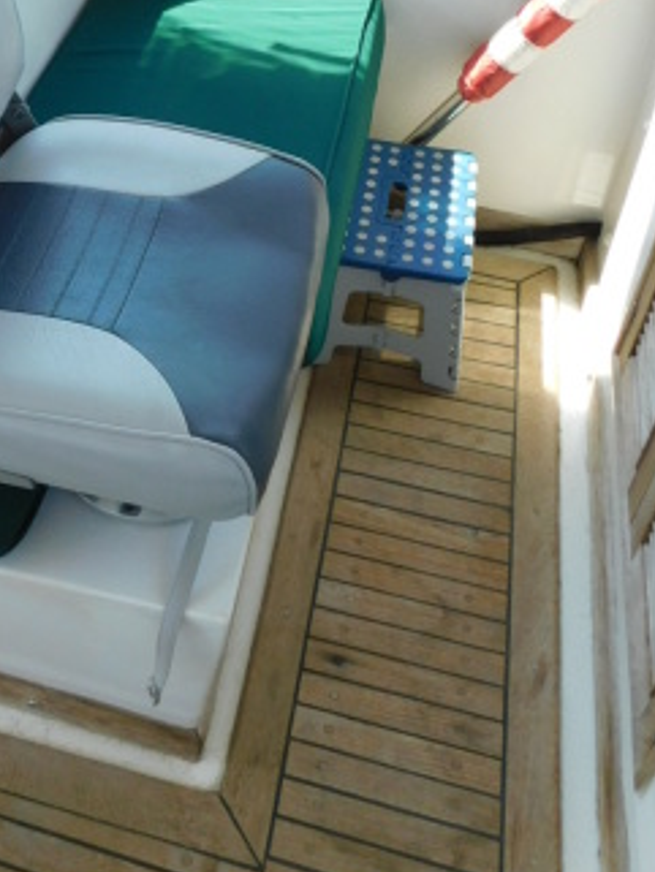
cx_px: 144
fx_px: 1084
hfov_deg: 32.8
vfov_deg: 41.7
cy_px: 158
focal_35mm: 43
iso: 125
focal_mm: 4
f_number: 3
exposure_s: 1/250
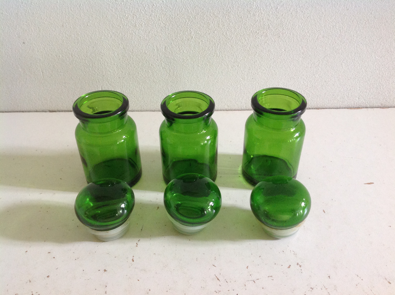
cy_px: 148
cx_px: 198
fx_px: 399
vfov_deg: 40.6
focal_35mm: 35
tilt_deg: -36.8
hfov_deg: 52.7
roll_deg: +0.3
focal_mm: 4.28
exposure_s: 1/15
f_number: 2.4
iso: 160
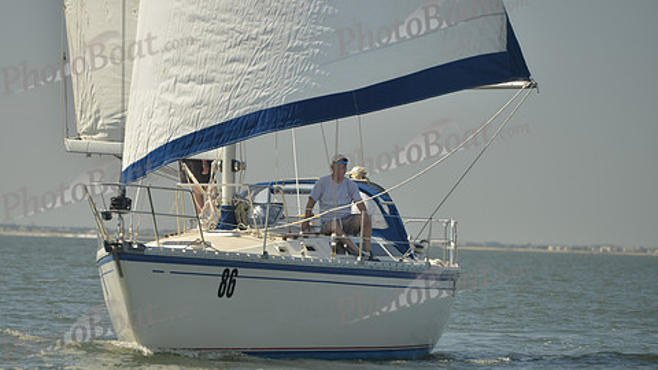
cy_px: 238
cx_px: 266
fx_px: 4414
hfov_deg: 8.5
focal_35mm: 253
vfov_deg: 4.8
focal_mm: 200
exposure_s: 1/800
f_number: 5.6
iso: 200
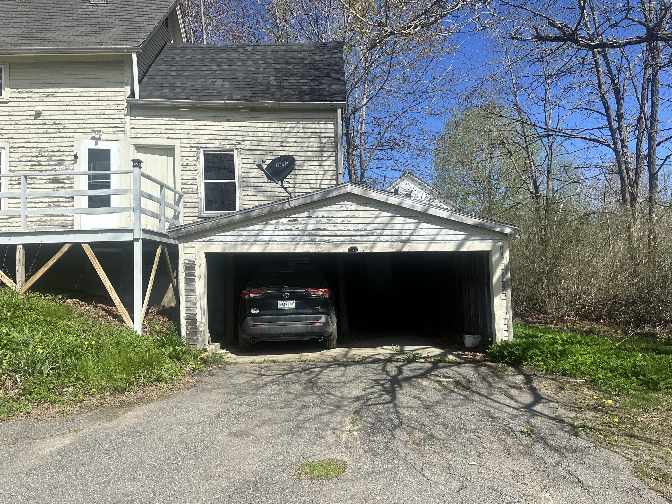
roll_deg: +0.1
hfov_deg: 71.6
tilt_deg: +2.3
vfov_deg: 56.8
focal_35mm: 24
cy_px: 252
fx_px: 466
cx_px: 336
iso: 80
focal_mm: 6.86
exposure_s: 1/4762
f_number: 1.78
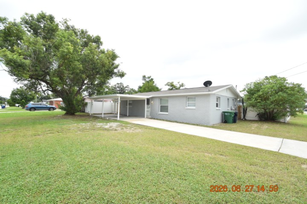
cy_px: 102
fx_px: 128
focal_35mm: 15
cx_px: 154
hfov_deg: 100.4
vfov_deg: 77.3
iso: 320
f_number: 8
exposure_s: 1/250
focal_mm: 10
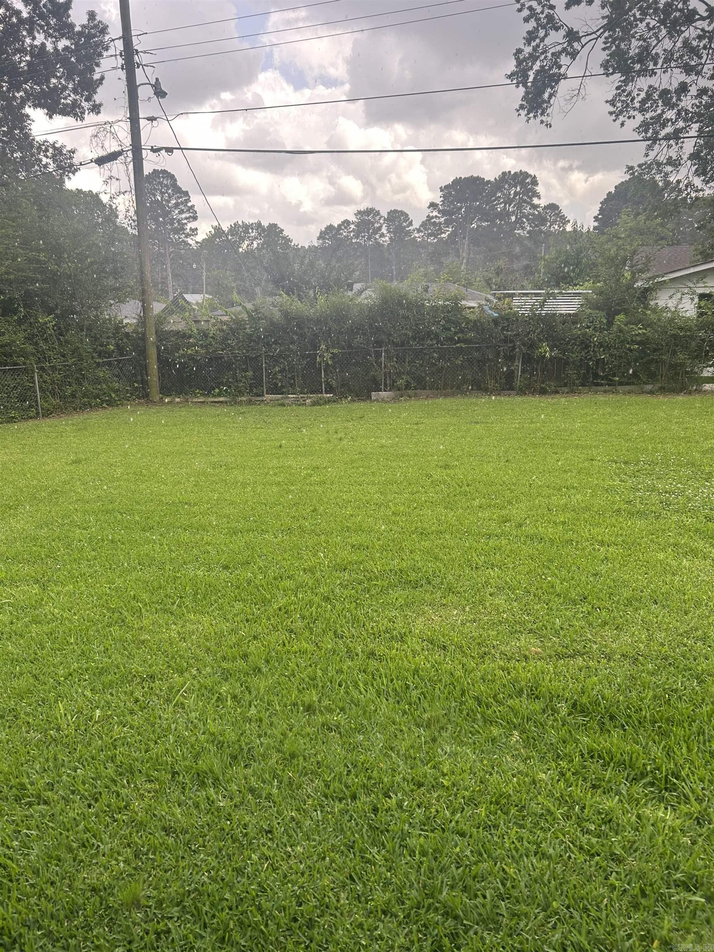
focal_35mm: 26
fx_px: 715
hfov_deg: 53.1
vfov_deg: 67.3
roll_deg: +0.6
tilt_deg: -16.6
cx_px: 357
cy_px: 476
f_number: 1.5
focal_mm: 5.7
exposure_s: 1/367
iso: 50
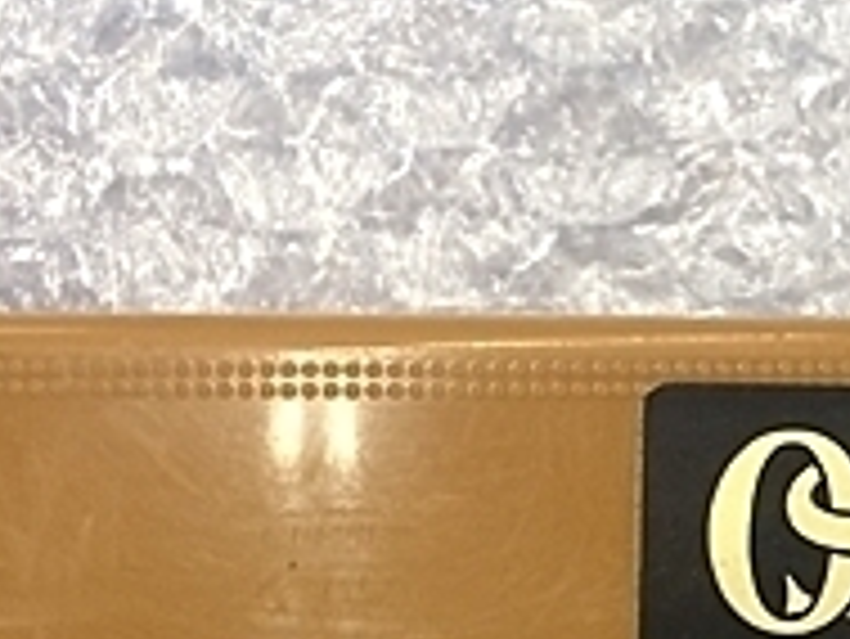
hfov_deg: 17.9
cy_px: 616
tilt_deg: -82.1
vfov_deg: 14.9
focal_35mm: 98
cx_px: 1273
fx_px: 2408
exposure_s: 1/30
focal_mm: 4.15
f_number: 2.2
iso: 80
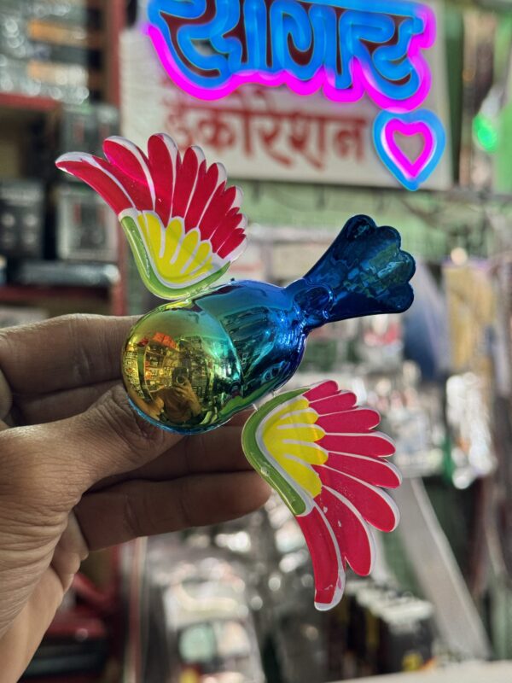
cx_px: 256
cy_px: 342
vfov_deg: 39.7
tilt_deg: +3.5
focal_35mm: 48
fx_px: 947
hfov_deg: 30.3
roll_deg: +1.0
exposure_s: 1/50
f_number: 1.78
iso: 80
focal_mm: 6.76
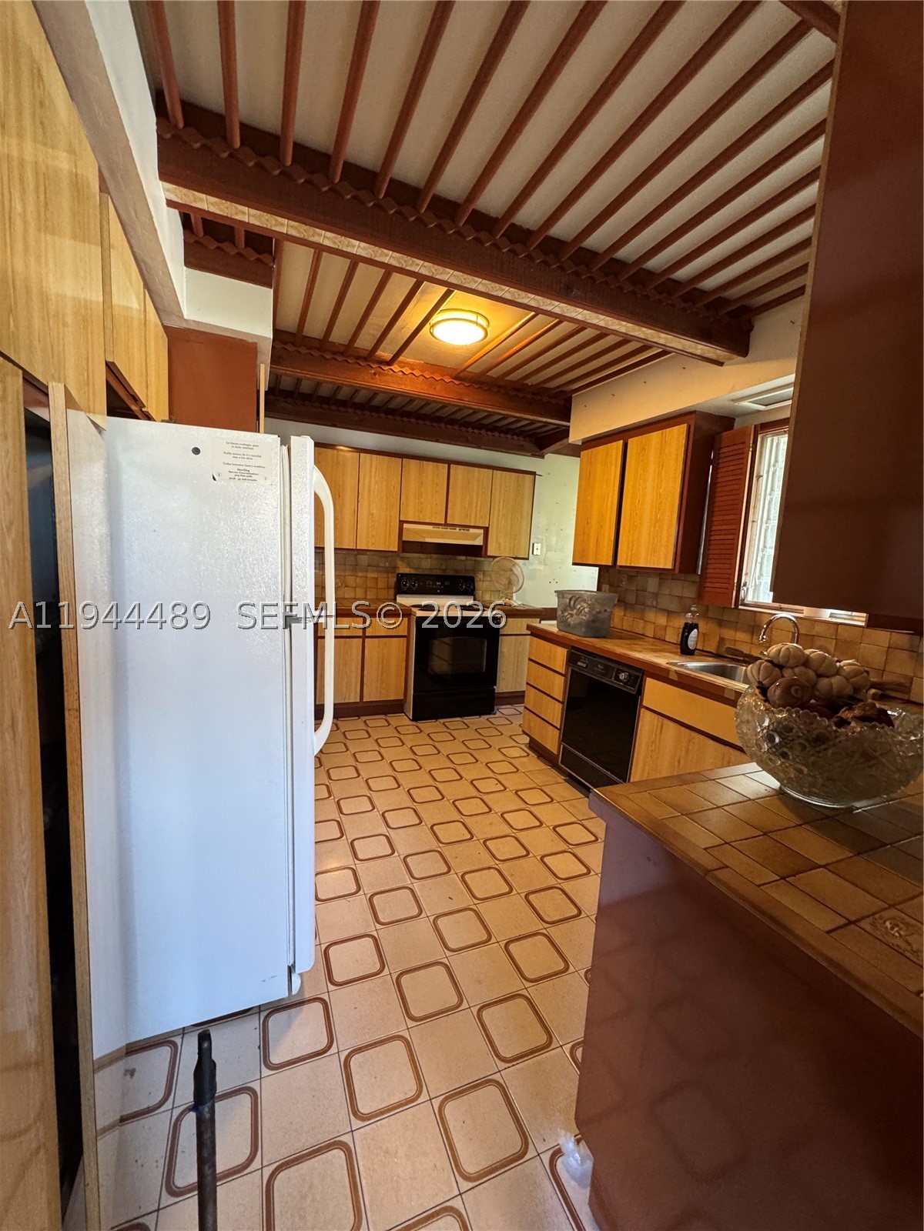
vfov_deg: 102.1
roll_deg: -2.6
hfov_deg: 85.7
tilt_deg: -6.6
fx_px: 498
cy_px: 616
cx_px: 462
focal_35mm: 14
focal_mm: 2.22
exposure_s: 1/60
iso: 500
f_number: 2.2
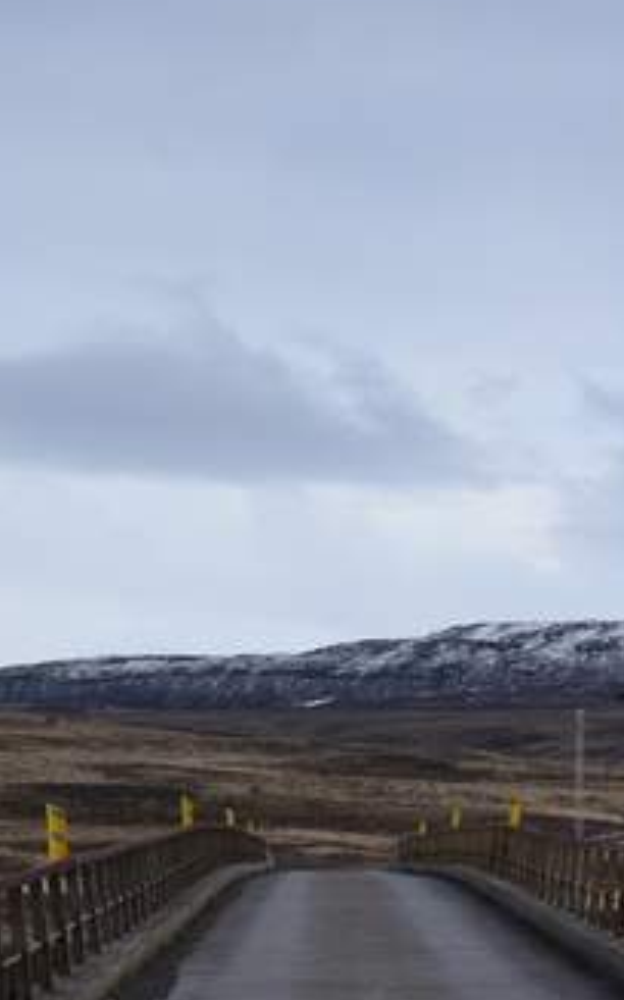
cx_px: 462
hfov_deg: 8.8
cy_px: 751
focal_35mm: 149
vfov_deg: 14.0
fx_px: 4049
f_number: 10
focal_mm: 31
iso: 400
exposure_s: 1/250
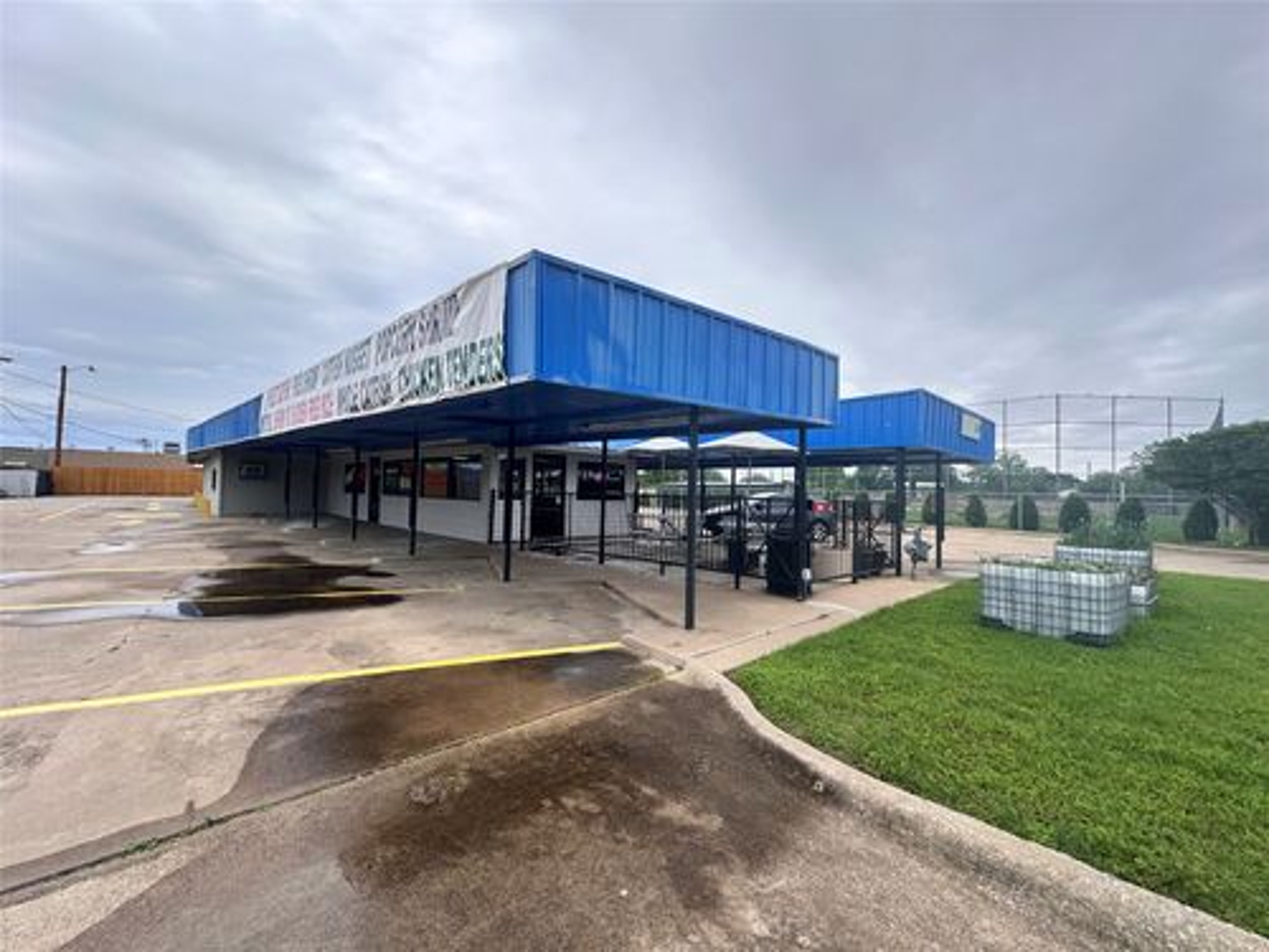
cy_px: 476
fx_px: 513
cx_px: 634
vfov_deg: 85.7
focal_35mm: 14
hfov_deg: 102.1
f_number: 2.2
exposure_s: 1/801
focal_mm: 2.22
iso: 40
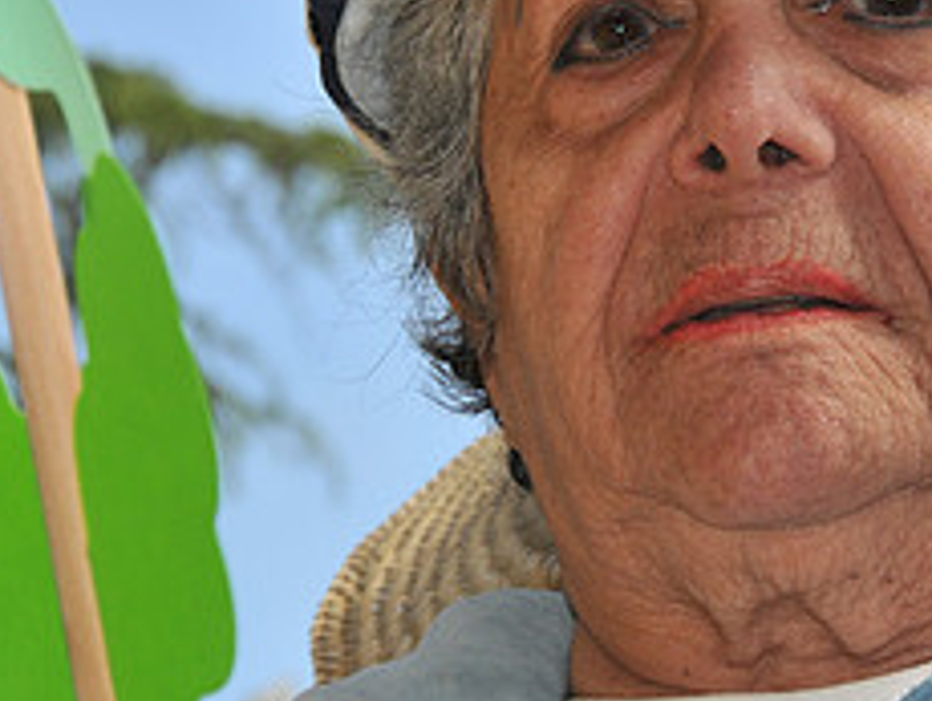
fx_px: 7816
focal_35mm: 290
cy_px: 290
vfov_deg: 5.1
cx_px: 827
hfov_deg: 6.8
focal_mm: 80
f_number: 11
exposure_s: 1/320
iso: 400
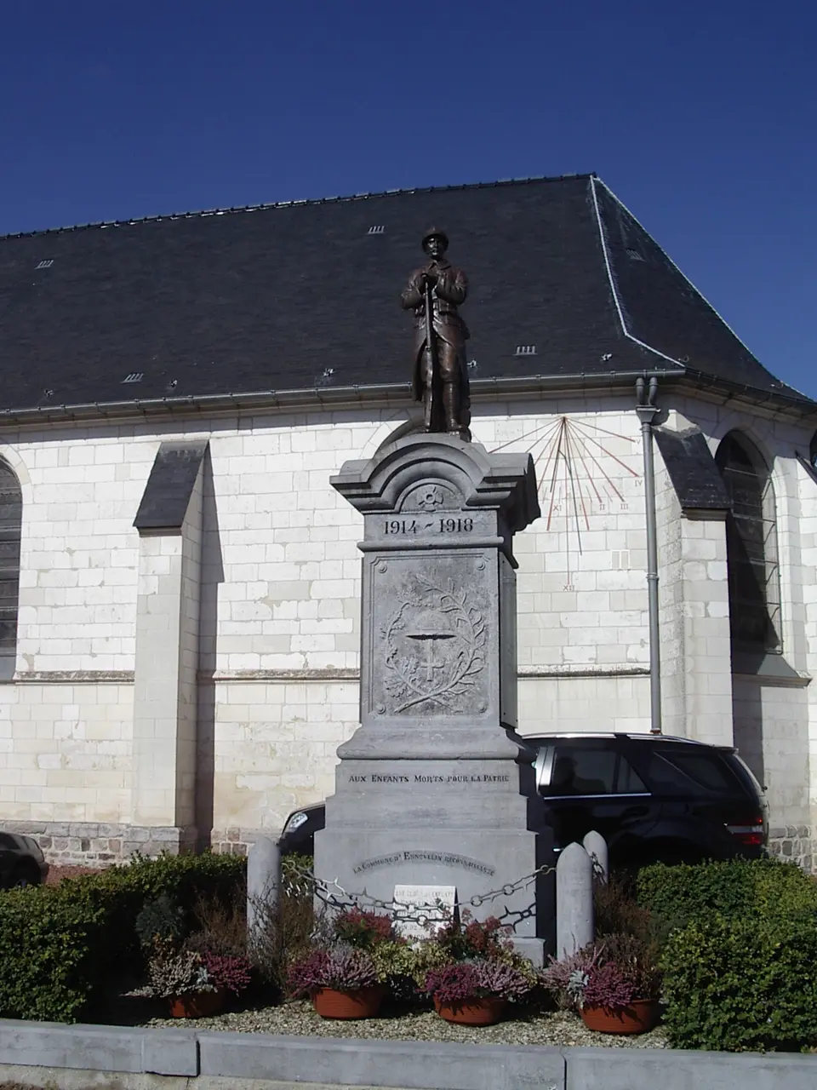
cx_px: 408
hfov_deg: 37.7
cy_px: 545
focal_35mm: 38
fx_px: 1196
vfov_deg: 49.0
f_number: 4.8
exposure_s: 1/800
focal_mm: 5.8
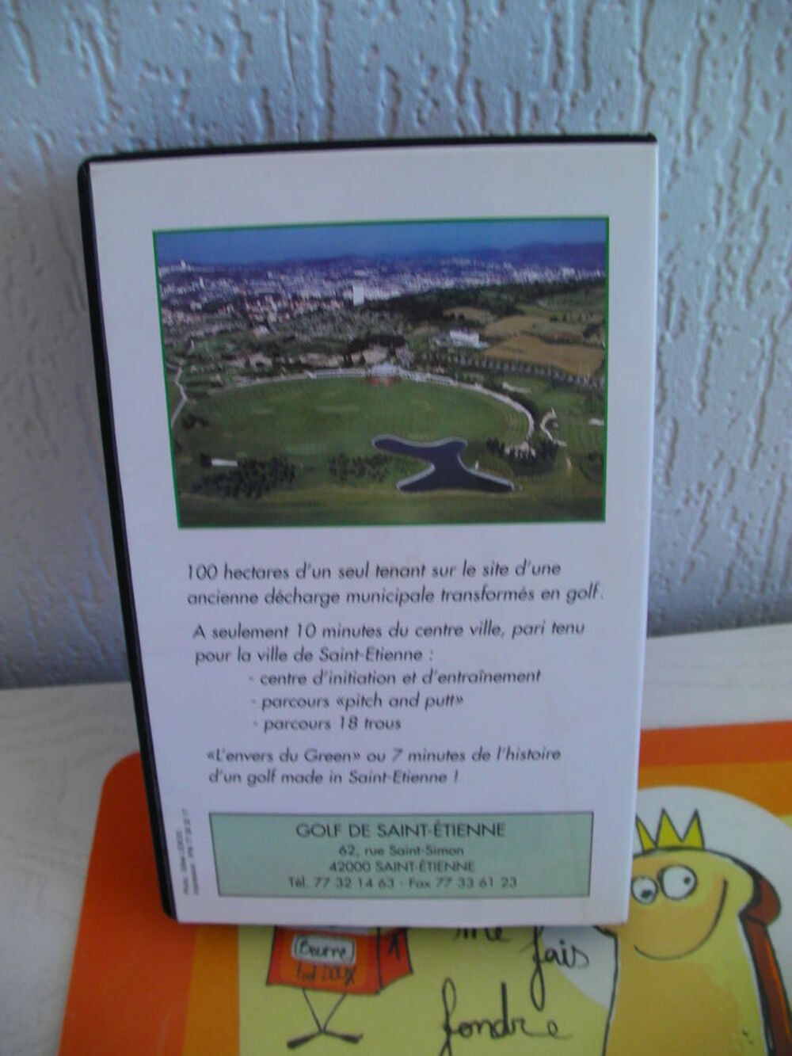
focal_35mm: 38
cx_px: 396
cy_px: 528
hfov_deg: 37.7
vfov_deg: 49.0
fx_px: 1159
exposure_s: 1/30
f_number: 3.5
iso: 75
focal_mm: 6.3
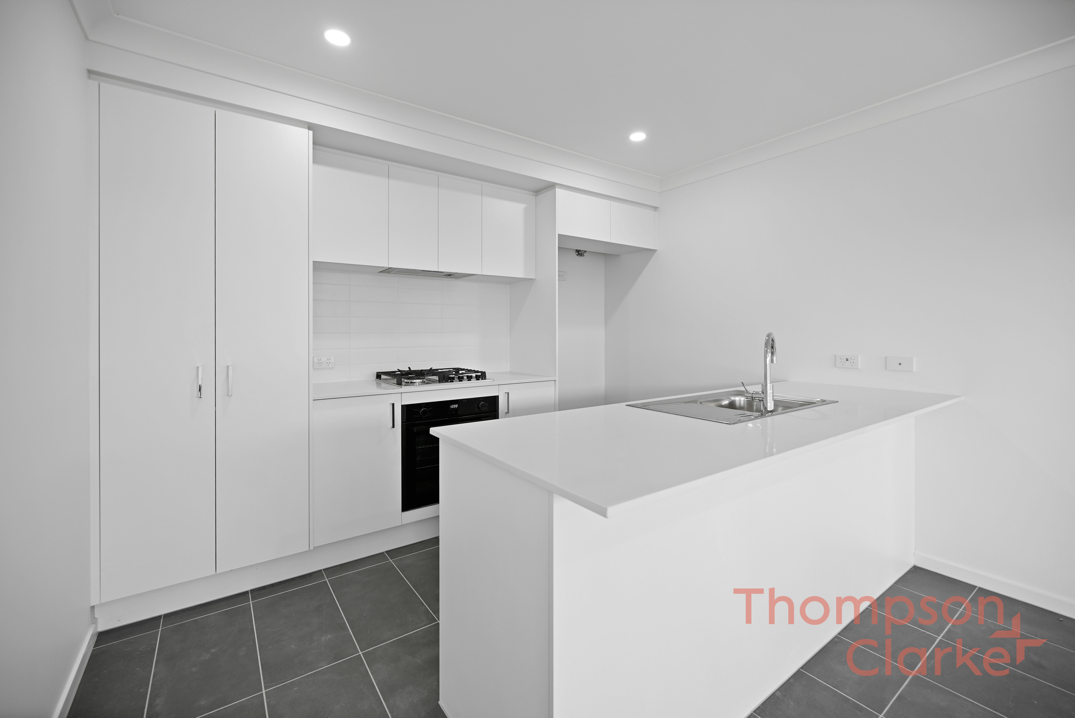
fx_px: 418
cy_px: 359
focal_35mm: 14
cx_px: 538
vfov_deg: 81.3
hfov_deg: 104.2
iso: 100
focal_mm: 14
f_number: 4
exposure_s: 1/15
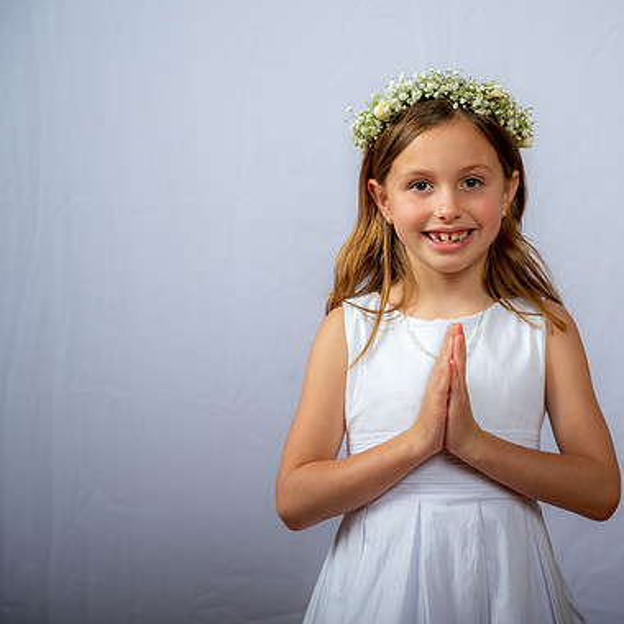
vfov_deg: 17.2
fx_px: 2060
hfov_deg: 17.2
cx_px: 450
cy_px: 312
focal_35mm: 101
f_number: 6.3
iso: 250
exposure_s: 1/200
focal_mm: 78
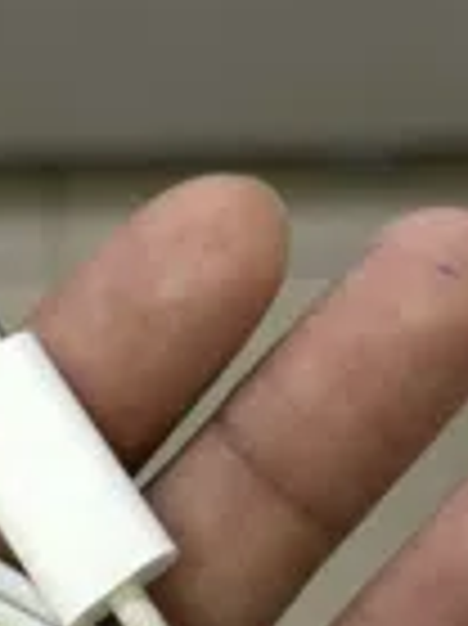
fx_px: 2491
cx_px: 32
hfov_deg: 10.7
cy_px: 874
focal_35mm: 138
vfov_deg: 13.6
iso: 320
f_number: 1.78
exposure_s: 1/50
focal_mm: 6.86
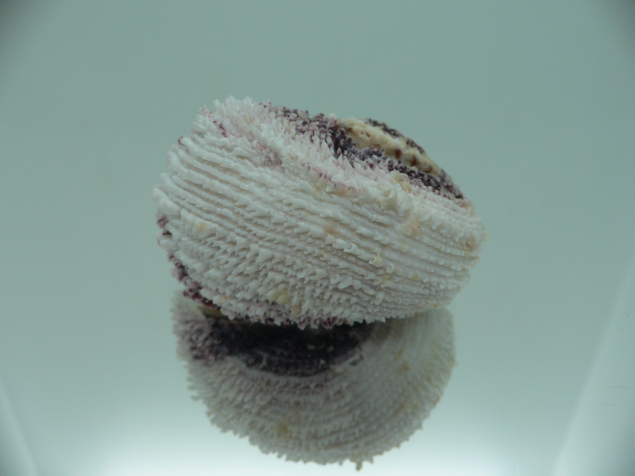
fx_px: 642
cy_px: 238
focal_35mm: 35
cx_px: 318
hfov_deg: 52.6
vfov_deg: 40.7
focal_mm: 4.6
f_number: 2.8
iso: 80
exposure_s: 1/60
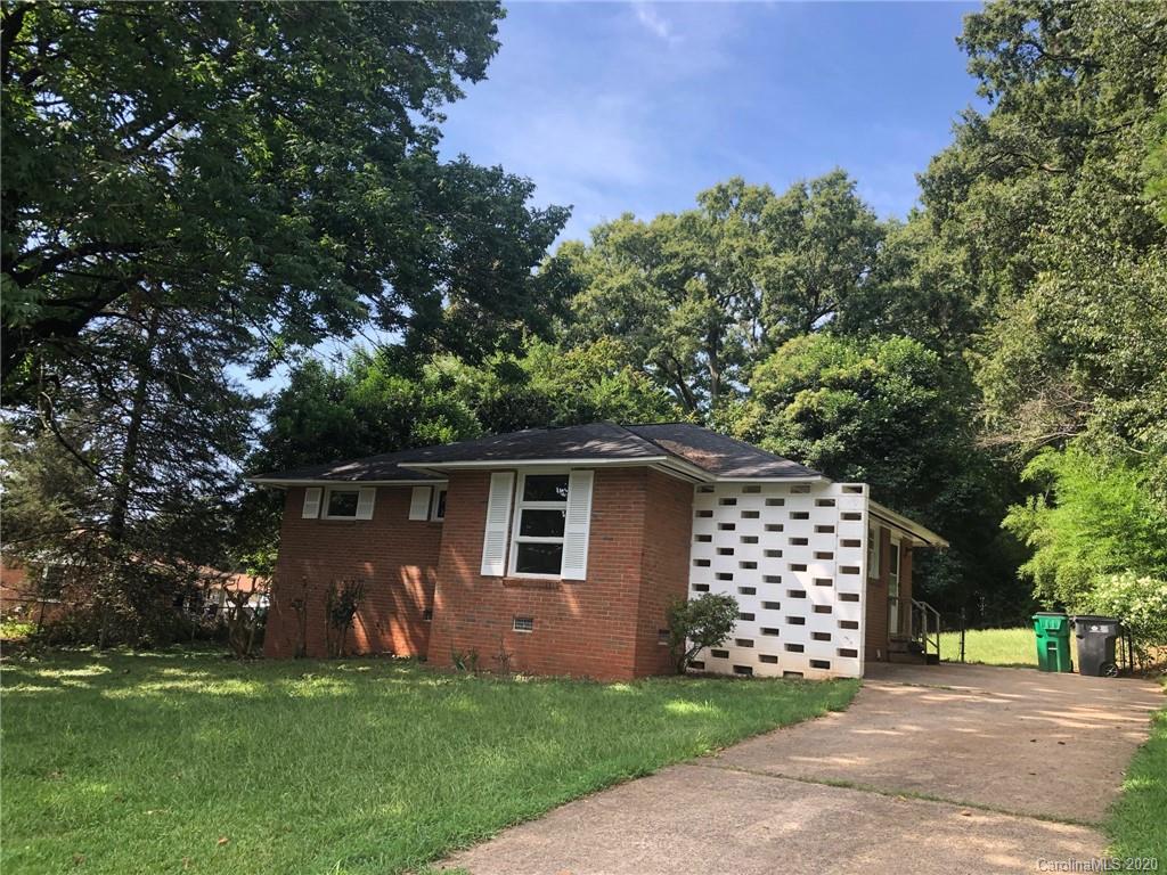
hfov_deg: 63.4
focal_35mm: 28
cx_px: 584
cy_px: 438
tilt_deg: +12.3
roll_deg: -5.1
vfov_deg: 49.7
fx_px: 944
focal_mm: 3.99
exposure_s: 1/387
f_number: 1.8
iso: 20
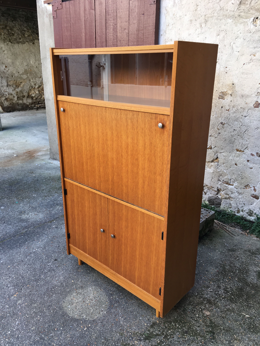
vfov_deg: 61.7
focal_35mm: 29
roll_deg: -1.0
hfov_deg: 48.2
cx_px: 130
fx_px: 290
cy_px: 173
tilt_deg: -21.1
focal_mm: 4.15
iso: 32
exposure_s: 1/100
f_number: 2.2
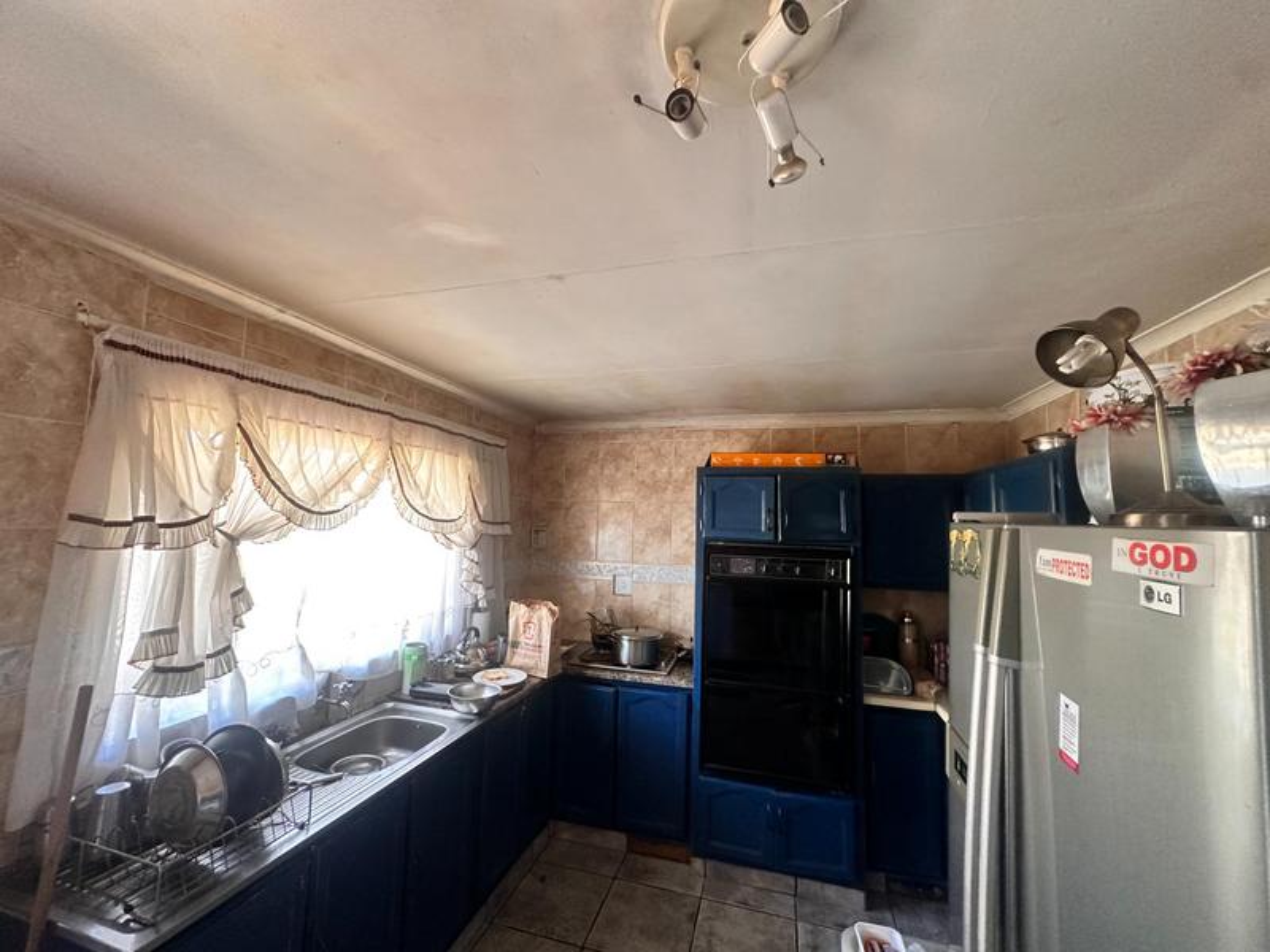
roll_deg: -1.9
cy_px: 476
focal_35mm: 14
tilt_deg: +4.2
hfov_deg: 102.1
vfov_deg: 85.7
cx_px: 635
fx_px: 514
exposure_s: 1/69
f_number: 2.2
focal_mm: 2.22
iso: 320
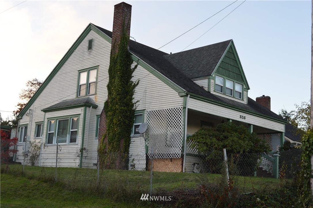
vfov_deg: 28.0
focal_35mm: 48
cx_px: 156
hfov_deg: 41.2
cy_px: 104
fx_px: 417
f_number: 5.6
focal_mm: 32
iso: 360
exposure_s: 1/125
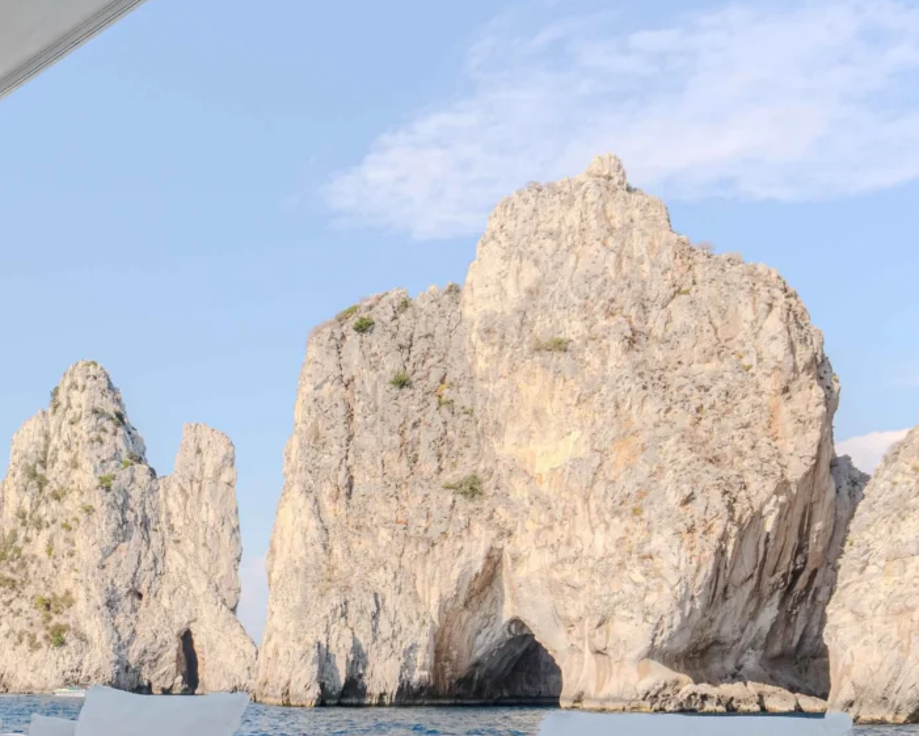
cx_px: -270
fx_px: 979
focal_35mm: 36
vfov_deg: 37.4
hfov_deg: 35.1
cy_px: 710
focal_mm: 14
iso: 400
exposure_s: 1/2500
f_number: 13
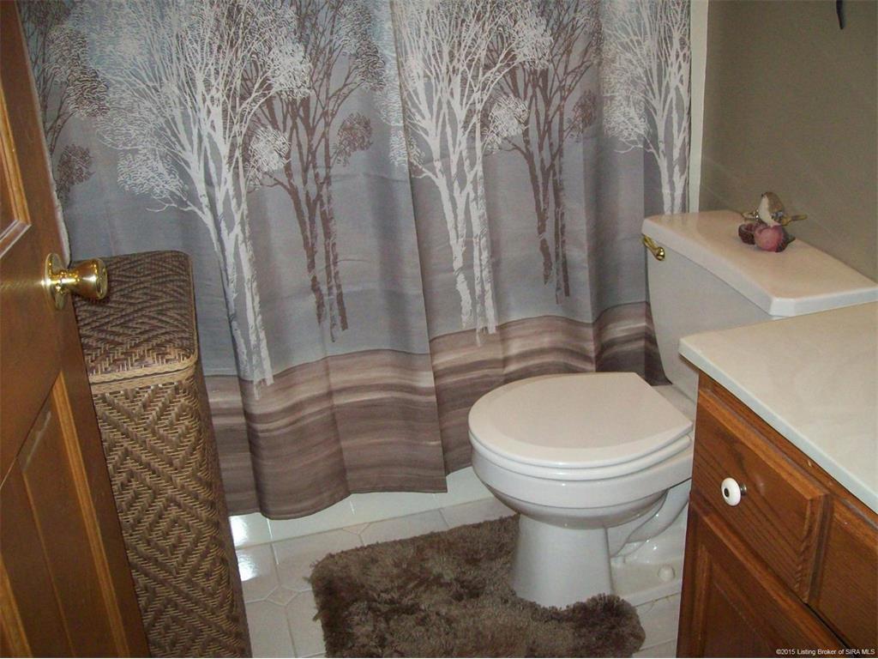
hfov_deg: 51.4
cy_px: 330
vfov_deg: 39.7
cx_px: 439
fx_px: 913
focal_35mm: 36
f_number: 2.7
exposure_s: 1/64
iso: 200
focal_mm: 6
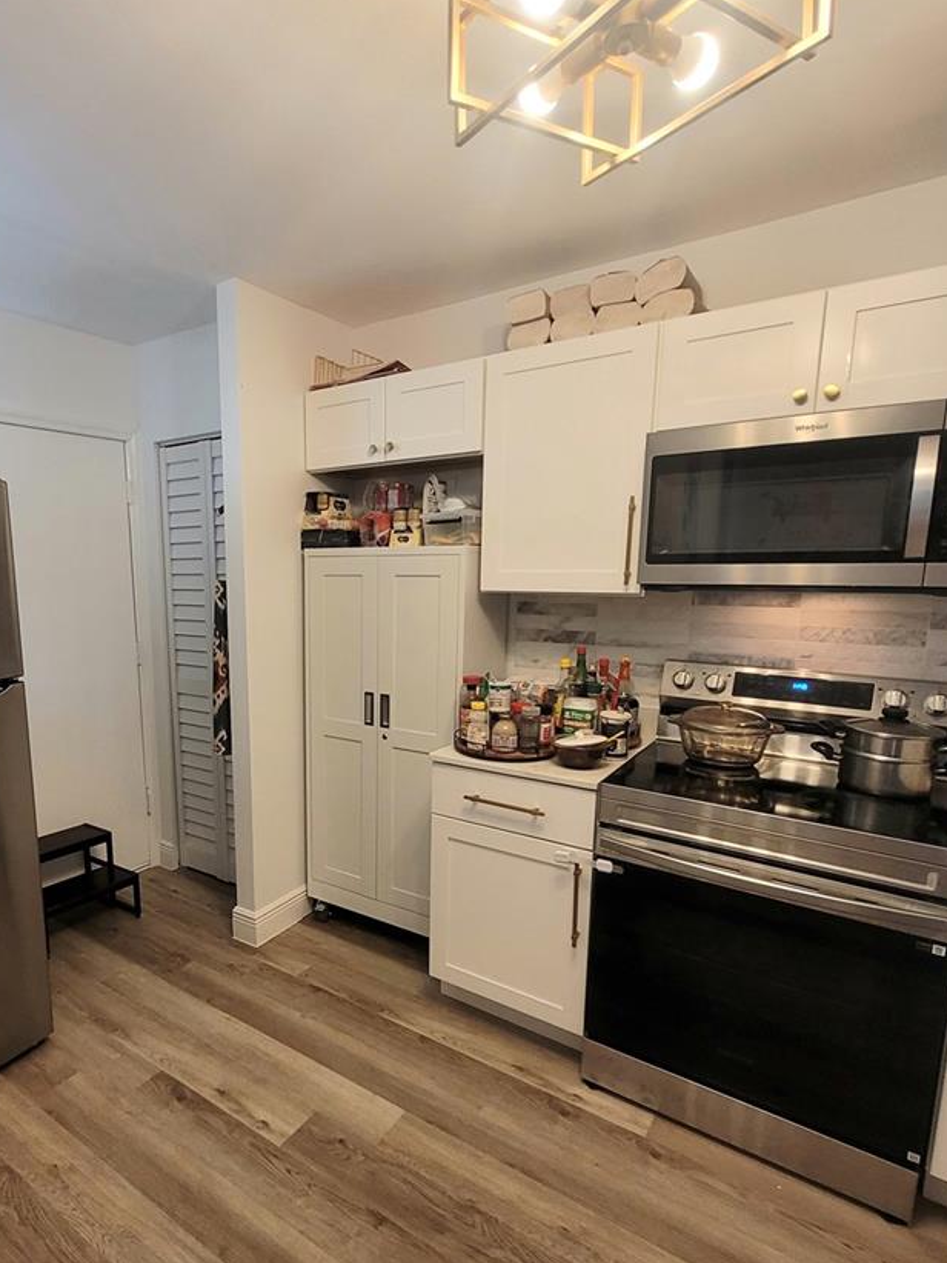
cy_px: 691
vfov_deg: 84.4
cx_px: 331
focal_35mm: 19
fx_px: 693
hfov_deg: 67.2
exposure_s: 1/60.2
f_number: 2.2
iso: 125
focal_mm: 1.74
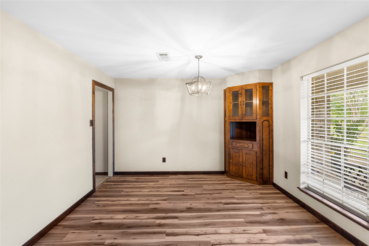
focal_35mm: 16
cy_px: 123
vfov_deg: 73.7
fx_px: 164
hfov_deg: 96.7
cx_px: 184
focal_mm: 16
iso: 500
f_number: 11
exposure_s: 1/50
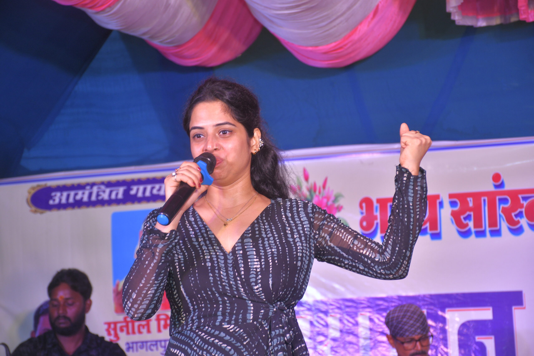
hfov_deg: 18.3
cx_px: 267
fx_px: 1661
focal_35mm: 112
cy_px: 178
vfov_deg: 12.2
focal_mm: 75
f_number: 5.6
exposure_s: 1/125
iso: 320
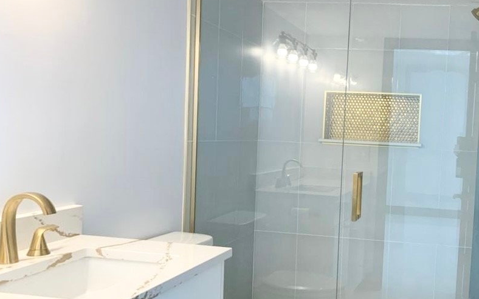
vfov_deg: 36.2
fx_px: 457
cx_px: 208
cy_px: 166
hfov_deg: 55.2
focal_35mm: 35
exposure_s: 1/120
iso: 40
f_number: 1.8
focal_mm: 3
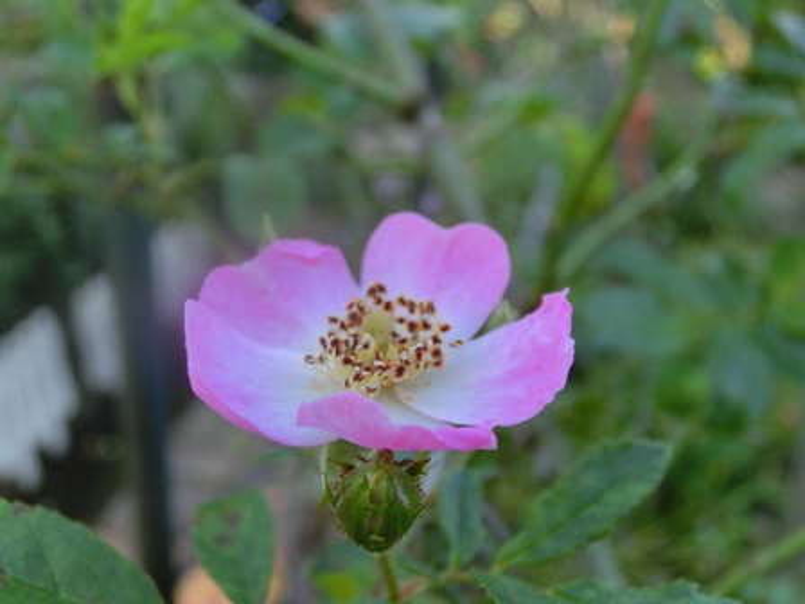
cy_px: 302
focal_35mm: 37
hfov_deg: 50.1
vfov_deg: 38.7
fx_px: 860
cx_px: 402
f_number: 4.1
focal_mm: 6.5
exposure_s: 1/125
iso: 125
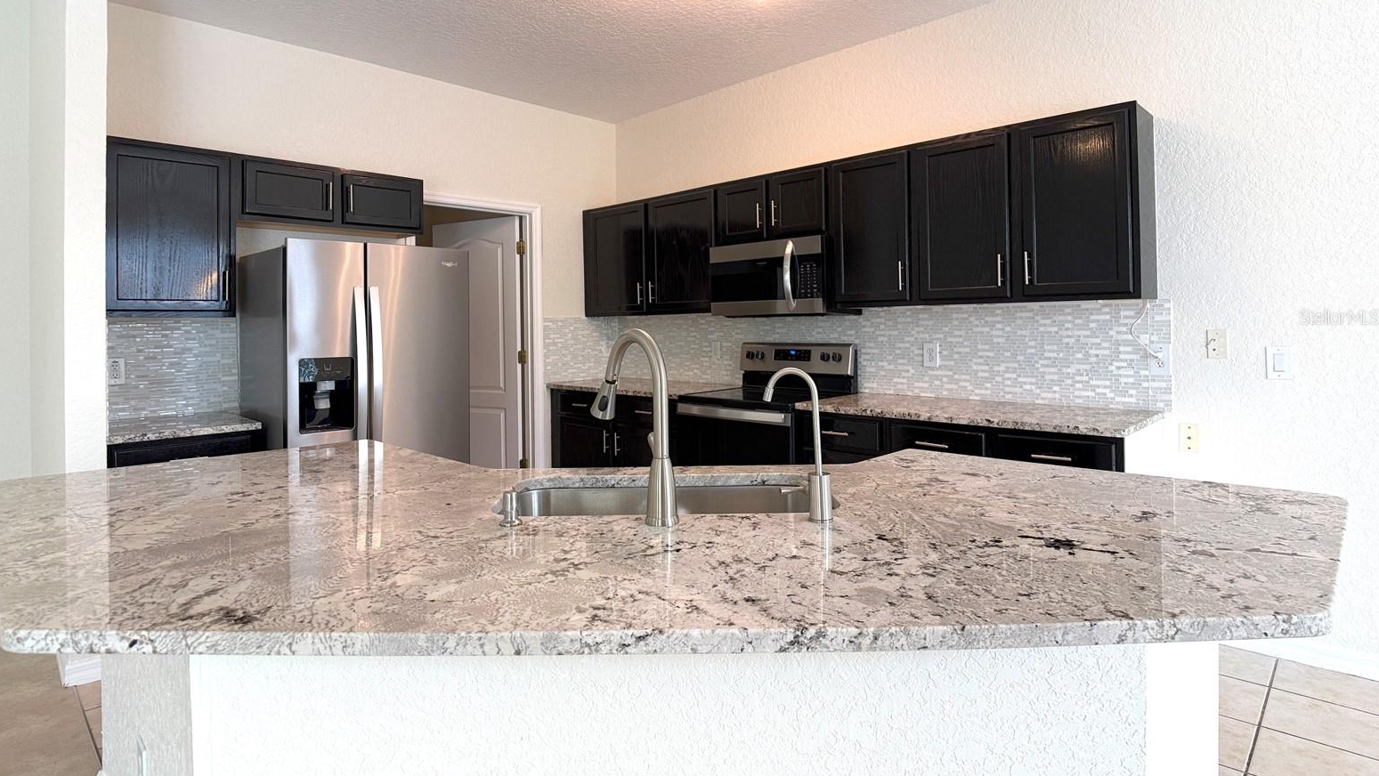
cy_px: 317
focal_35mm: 27
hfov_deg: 69.8
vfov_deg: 42.7
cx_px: 671
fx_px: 987
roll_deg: +0.7
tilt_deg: +0.6
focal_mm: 6.76
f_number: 1.78
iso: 125
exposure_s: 1/120
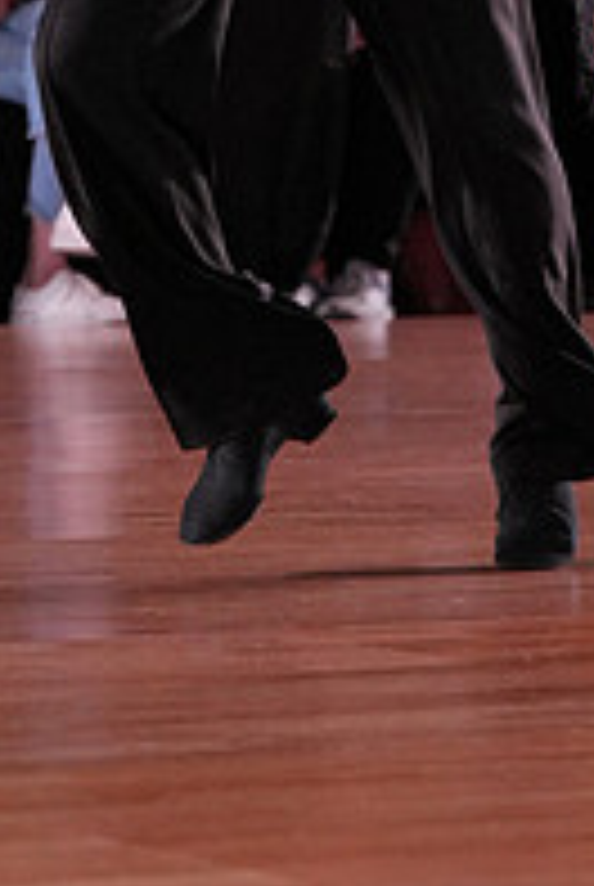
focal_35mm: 332
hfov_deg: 4.2
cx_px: 398
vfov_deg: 6.2
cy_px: -175
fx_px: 8188
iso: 2000
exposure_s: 1/500
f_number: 4
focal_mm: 113
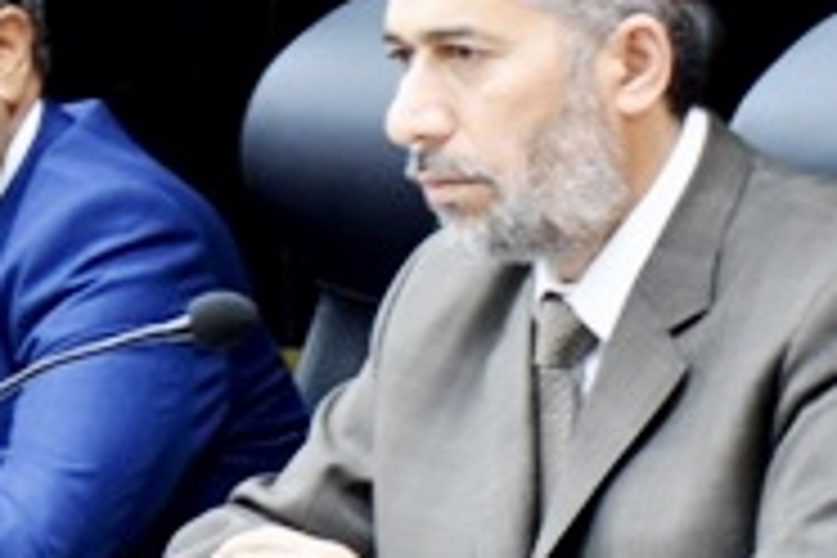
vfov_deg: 4.0
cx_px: -558
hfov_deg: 5.9
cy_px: 124
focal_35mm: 347
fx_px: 8067
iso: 1000
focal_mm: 42
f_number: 4.5
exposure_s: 1/30
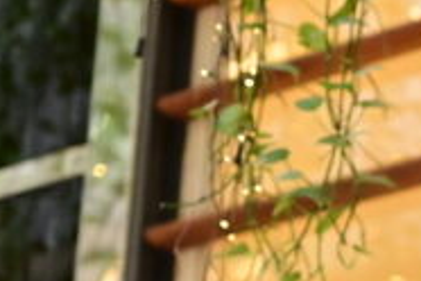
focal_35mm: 275
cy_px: 465
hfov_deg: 7.0
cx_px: 1107
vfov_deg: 4.9
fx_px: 3216
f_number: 1.6
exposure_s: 1/1250
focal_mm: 50
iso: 3200
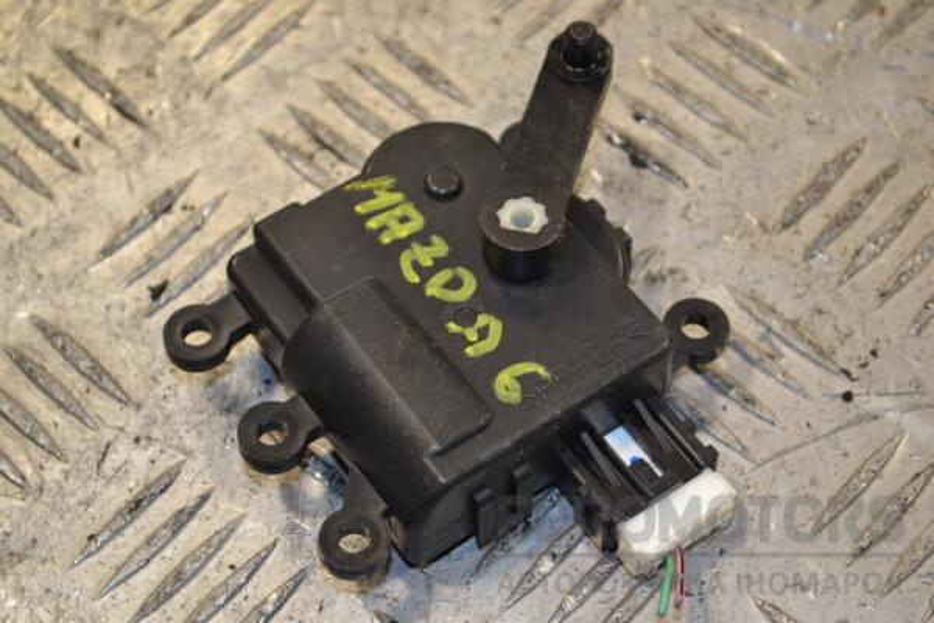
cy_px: 312
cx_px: 467
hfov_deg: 24.6
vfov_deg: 16.6
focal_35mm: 82
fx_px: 2140
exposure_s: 1/80
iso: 400
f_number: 5.6
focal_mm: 55
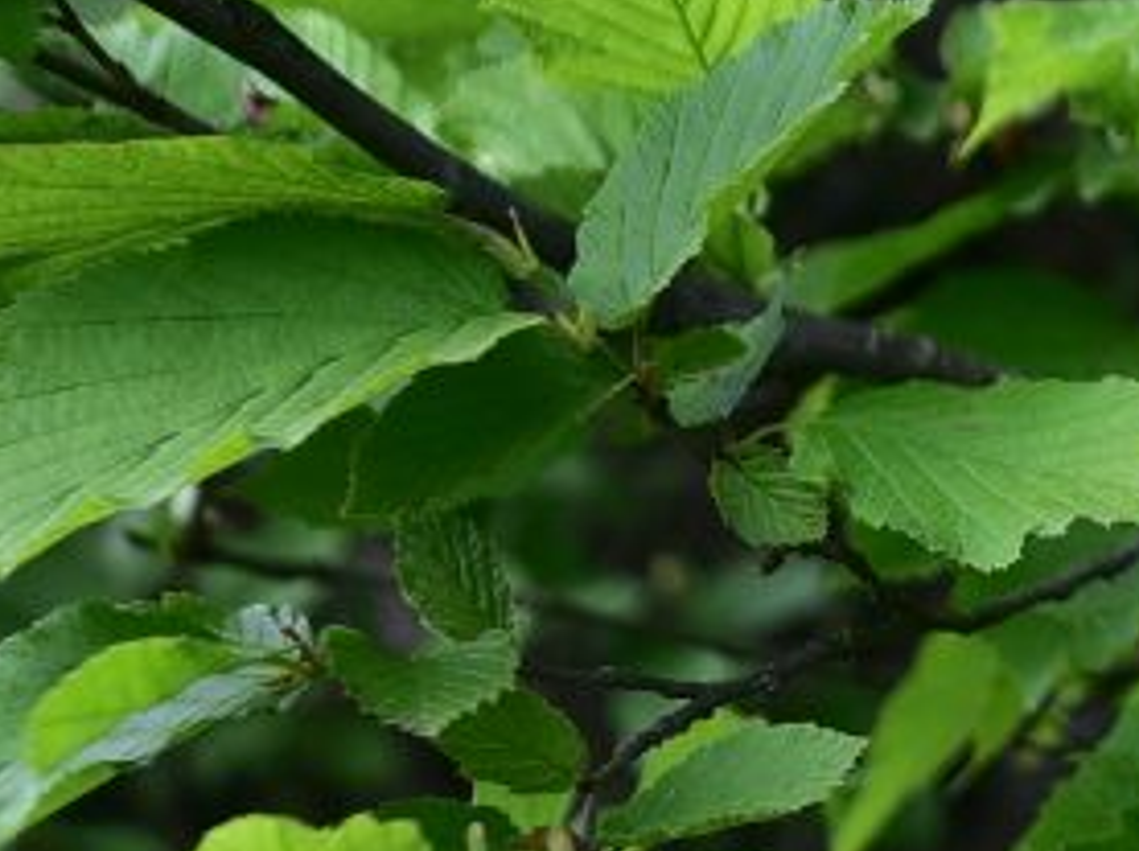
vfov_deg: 6.5
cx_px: 2426
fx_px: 7427
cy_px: 1227
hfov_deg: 8.3
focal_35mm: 226
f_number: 4.5
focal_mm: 50
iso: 200
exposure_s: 1/125
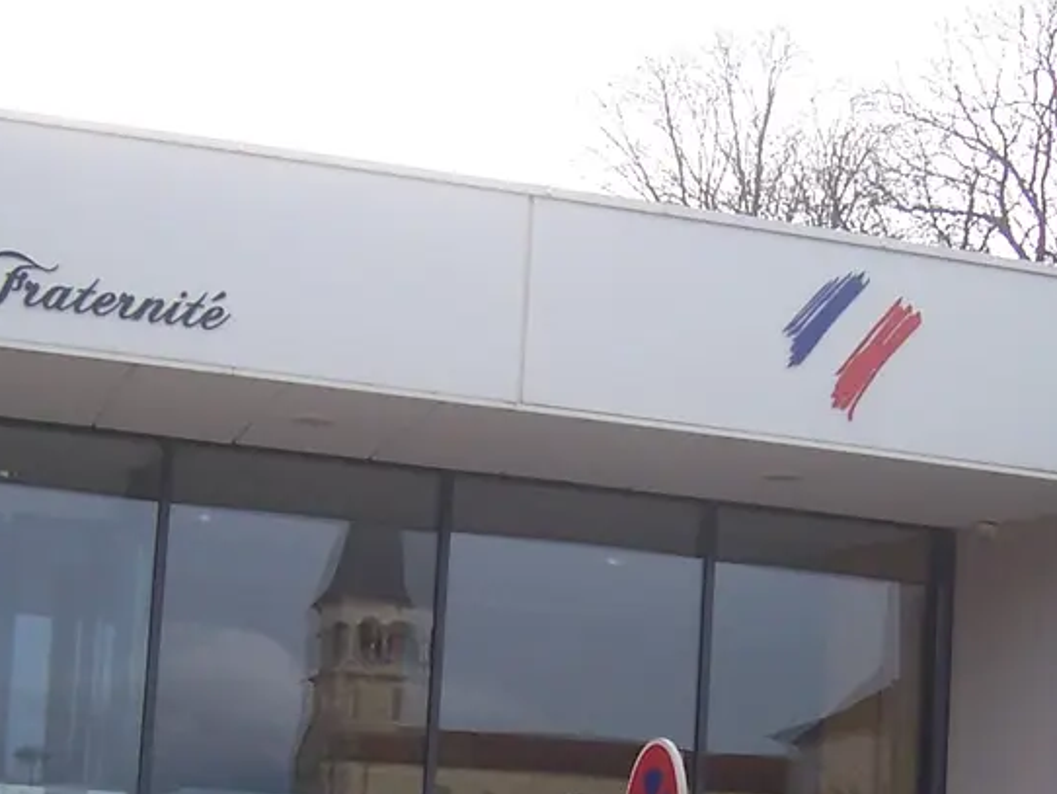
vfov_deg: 17.1
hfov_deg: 23.0
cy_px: 704
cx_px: 550
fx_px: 2597
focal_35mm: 85
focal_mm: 6
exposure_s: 1/350
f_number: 3
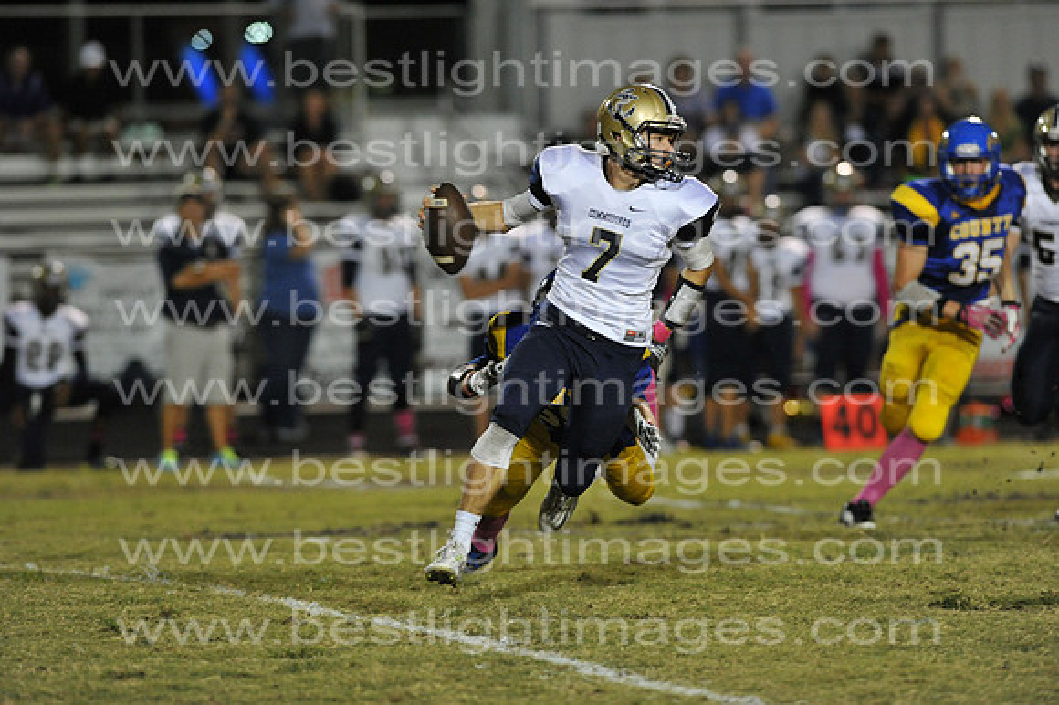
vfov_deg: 4.6
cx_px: 530
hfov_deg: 6.9
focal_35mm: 300
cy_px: 352
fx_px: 8820
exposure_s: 1/500
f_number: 4
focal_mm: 300
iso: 5000
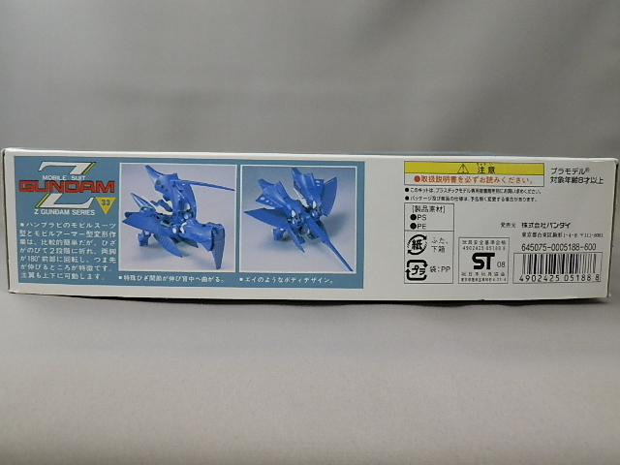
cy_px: 232
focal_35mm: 34
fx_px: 609
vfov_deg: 41.8
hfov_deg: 54.0
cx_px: 310
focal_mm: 6.17
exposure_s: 1/10
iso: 200
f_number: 3.5
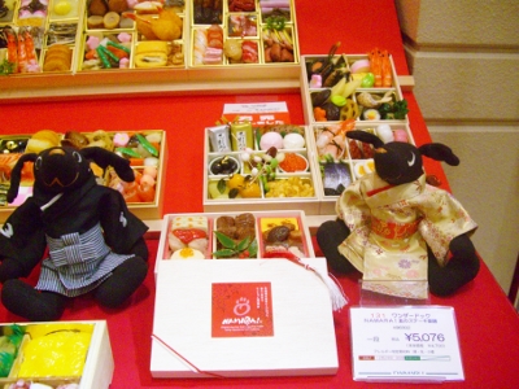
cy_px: 194
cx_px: 260
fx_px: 570
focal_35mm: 38
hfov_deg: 49.0
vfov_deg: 37.7
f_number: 2.8
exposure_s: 1/100
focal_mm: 7.9
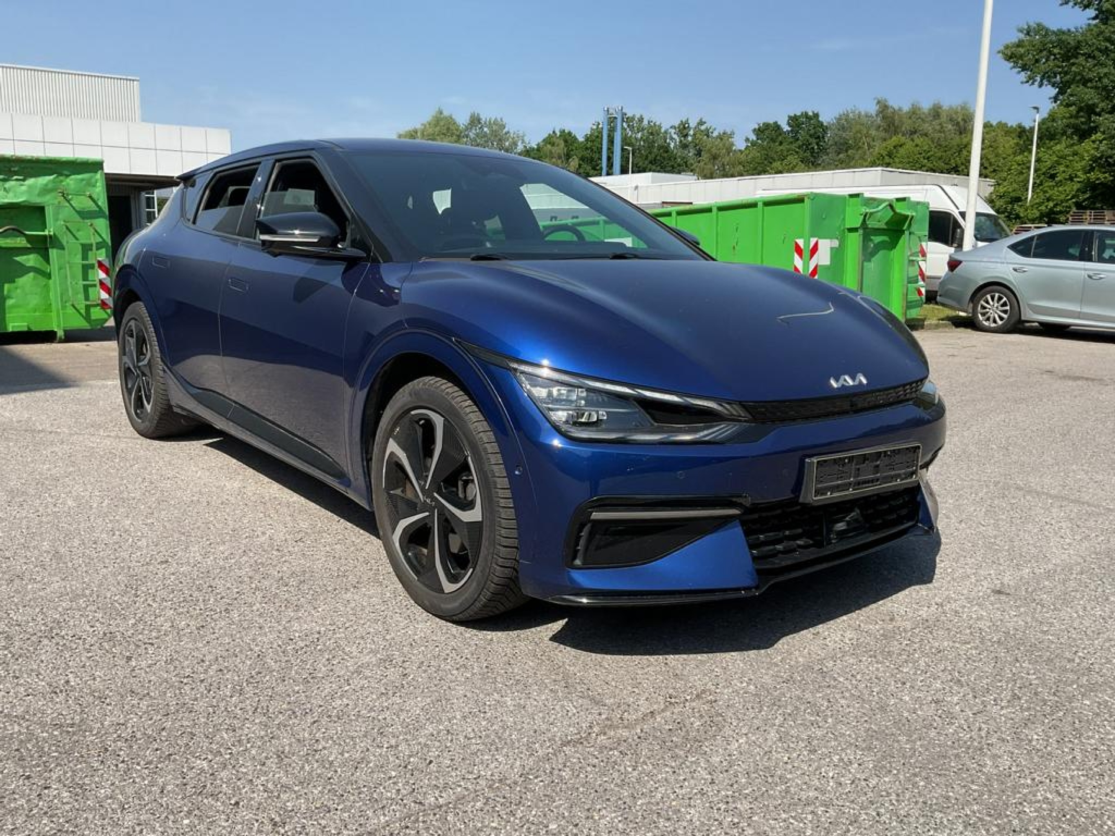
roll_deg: -2.1
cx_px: 558
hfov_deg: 61.7
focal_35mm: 29
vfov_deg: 48.2
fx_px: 934
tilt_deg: -10.7
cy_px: 418
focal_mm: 3
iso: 16
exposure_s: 1/1534
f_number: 1.8
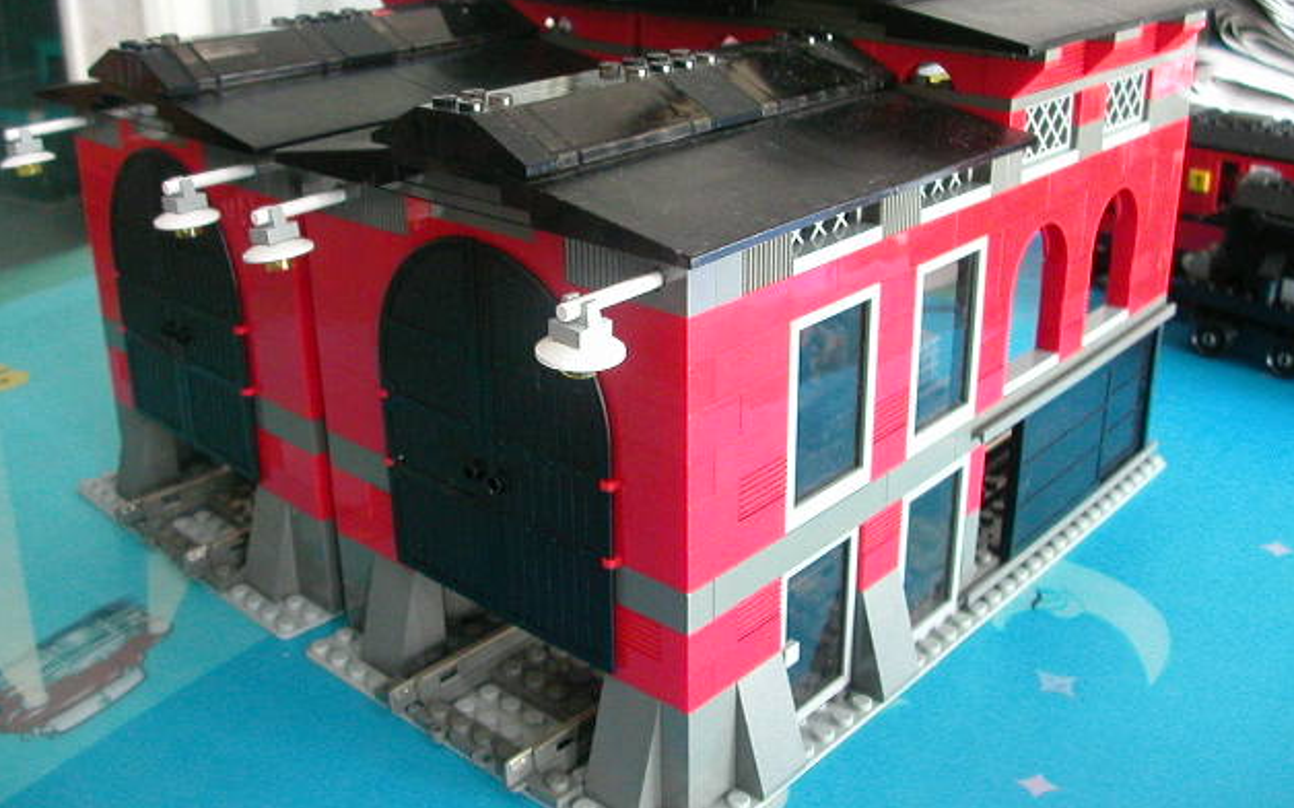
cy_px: 363
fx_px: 1410
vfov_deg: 31.9
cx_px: 655
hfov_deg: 49.3
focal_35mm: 40
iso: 400
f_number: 2.7
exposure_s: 1/24.6
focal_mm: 5.6
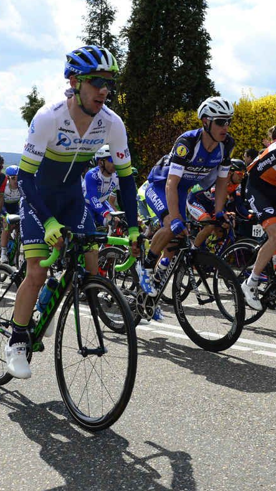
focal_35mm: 51
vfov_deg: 40.6
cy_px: 244
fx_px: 664
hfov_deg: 23.5
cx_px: 136
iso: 400
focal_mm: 32
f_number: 8
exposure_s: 1/1000
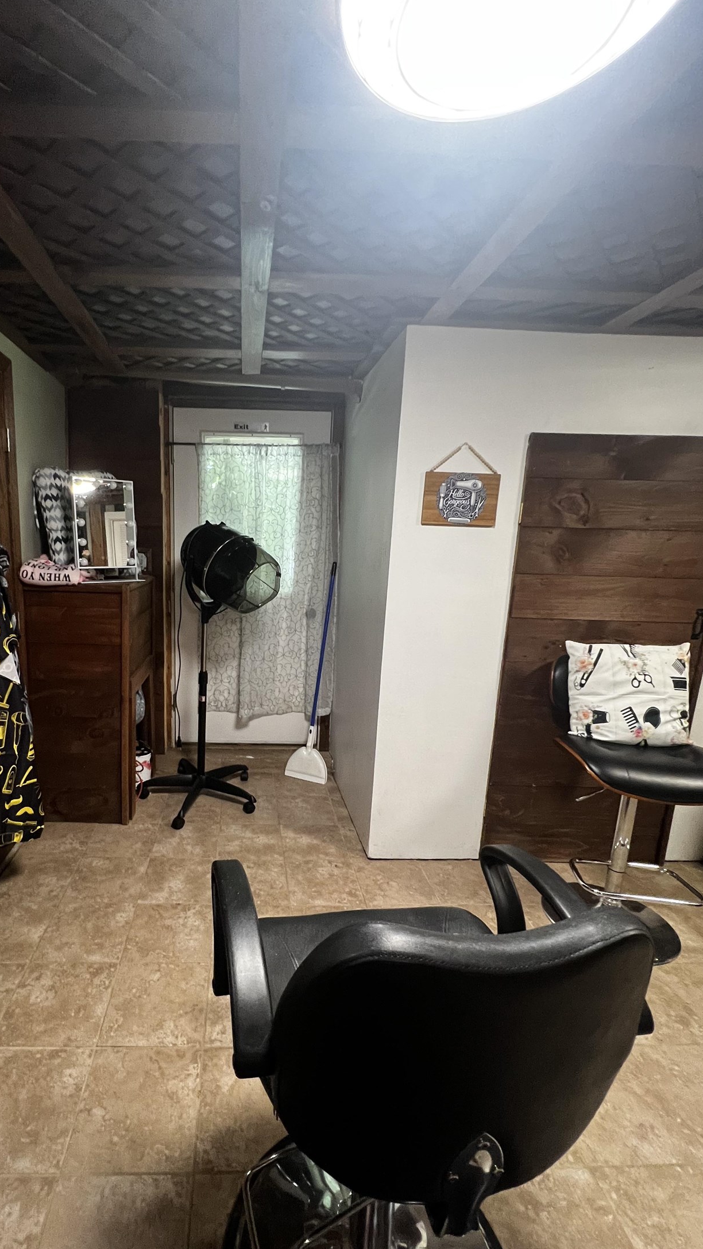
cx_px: 252
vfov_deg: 102.9
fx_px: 497
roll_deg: -1.5
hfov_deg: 69.1
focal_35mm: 15
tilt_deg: -12.4
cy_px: 658
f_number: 1.8
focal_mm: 1.57
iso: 400
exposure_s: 1/60
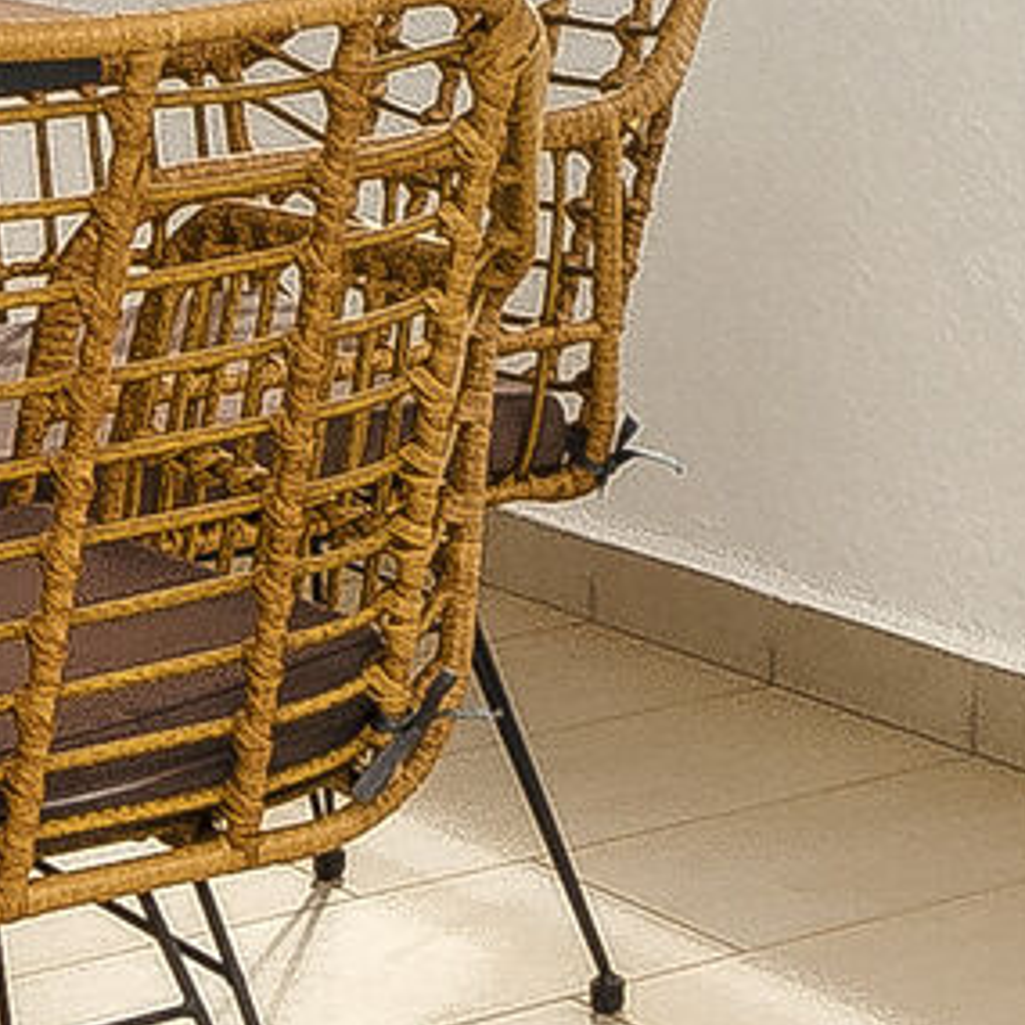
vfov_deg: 13.2
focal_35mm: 125
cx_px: 1075
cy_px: -495
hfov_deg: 13.7
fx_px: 4188
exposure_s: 1/200
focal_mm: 10
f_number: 9
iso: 100
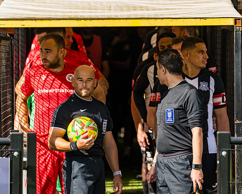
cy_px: 97
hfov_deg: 5.7
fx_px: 2420
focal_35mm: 338
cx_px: 127
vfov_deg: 4.6
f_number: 4
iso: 100
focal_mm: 200
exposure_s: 1/1250
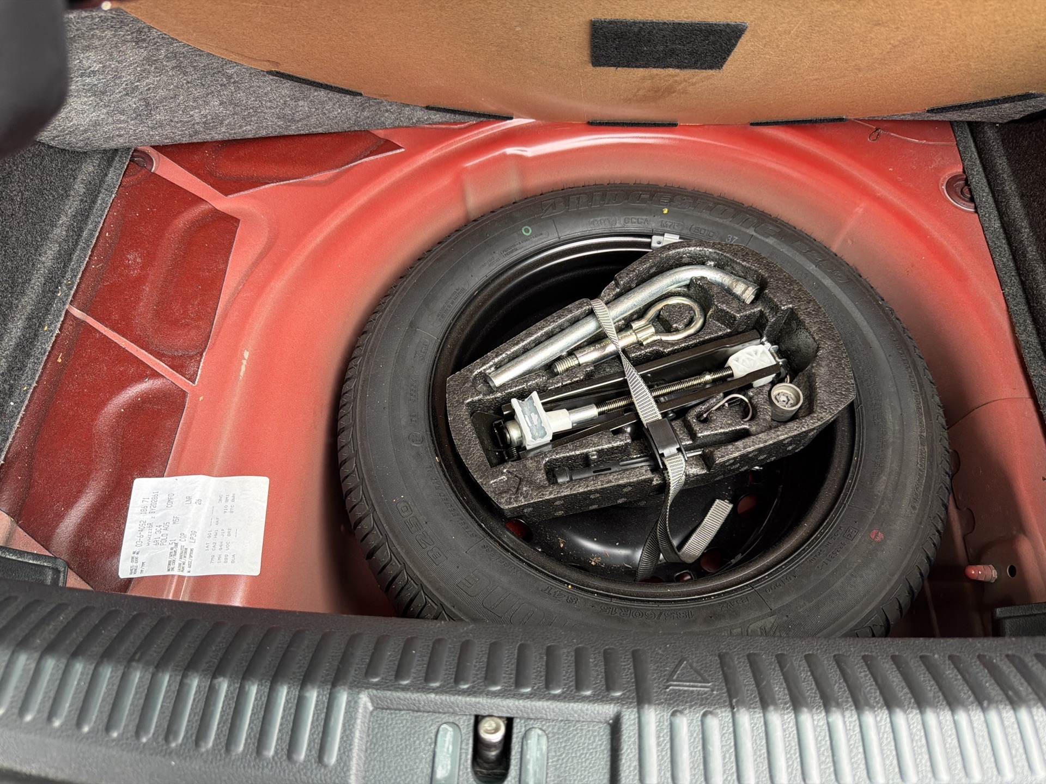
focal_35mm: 24
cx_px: 523
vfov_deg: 56.8
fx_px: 725
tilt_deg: -61.3
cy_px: 392
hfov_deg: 71.6
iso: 200
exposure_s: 1/65
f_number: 1.78
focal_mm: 6.76
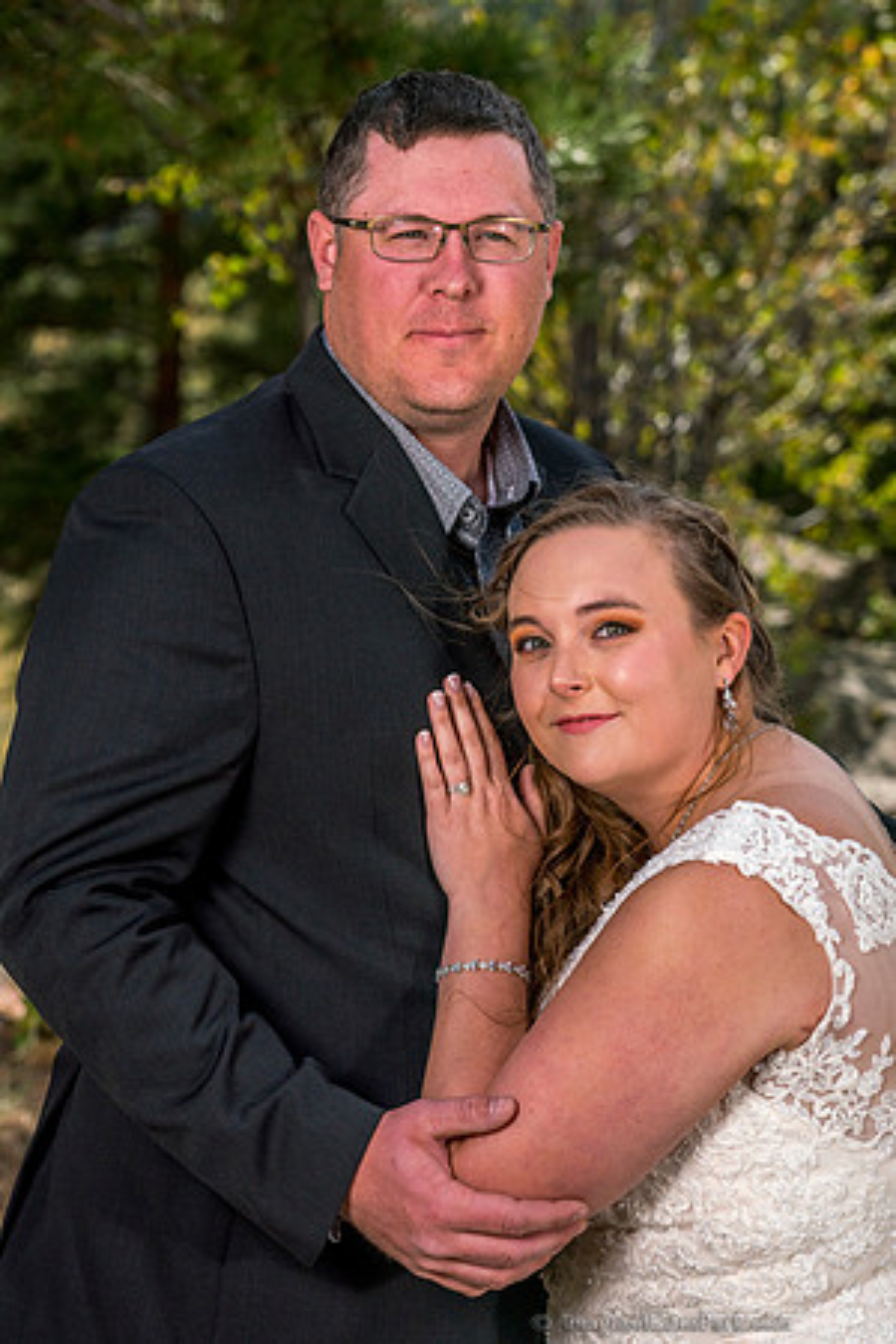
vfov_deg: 19.5
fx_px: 3920
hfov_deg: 13.0
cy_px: 672
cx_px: 448
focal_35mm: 105
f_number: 4.5
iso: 250
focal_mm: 70
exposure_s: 1/2000
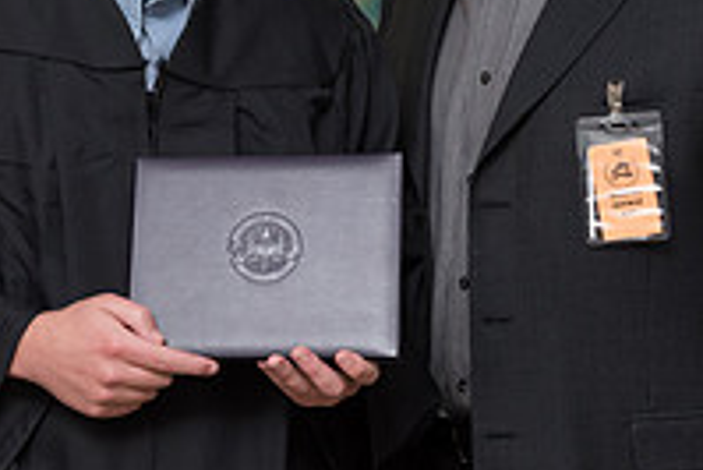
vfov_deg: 9.8
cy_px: 175
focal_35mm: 140
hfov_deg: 14.6
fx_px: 2736
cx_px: 177
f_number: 8
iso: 1600
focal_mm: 48
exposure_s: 1/200
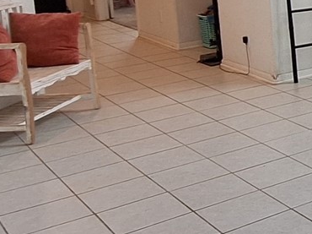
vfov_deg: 19.6
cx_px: 506
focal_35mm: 72
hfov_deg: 21.3
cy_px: -19
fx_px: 649
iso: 50
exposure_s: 1/60
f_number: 2.2
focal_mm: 1.74
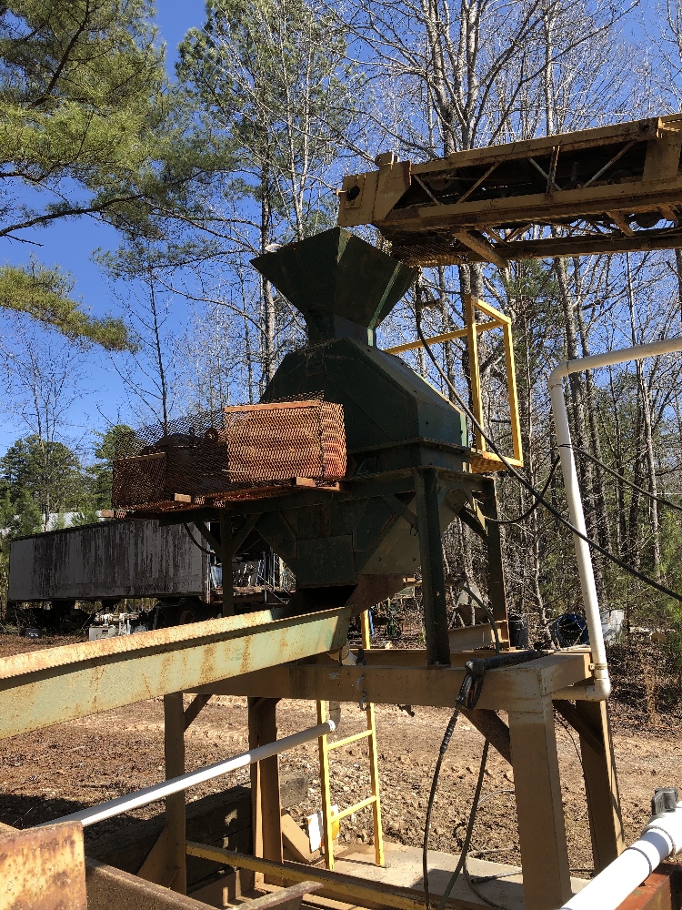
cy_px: 455
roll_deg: +2.4
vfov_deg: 63.4
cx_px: 341
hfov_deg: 49.7
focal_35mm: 28
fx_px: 736
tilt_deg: +12.8
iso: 20
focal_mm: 3.99
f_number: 1.8
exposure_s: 1/972
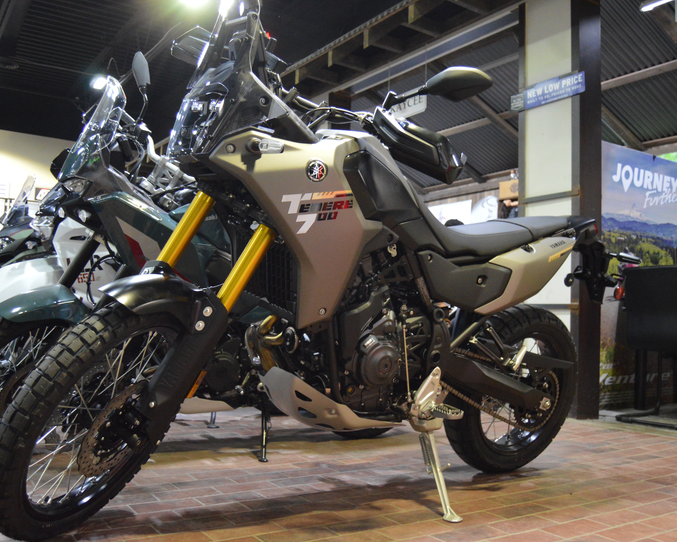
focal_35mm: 33
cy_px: 274
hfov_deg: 54.8
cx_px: 316
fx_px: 653
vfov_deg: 45.1
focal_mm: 19
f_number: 3.5
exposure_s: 1/60
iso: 2500
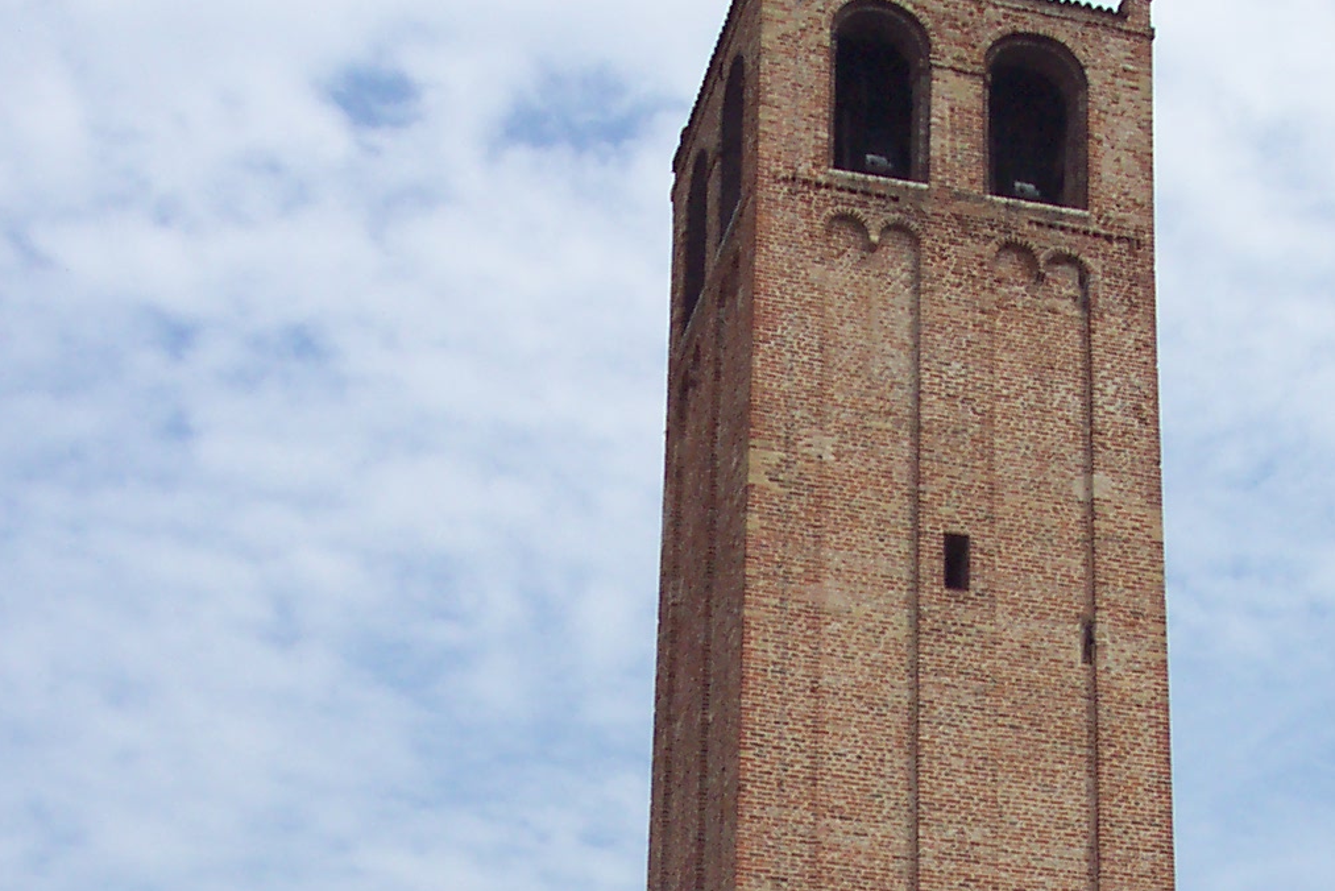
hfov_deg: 25.0
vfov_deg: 15.9
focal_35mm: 81
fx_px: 3004
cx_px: 814
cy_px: 1192
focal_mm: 8
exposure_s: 1/1000
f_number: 4.8
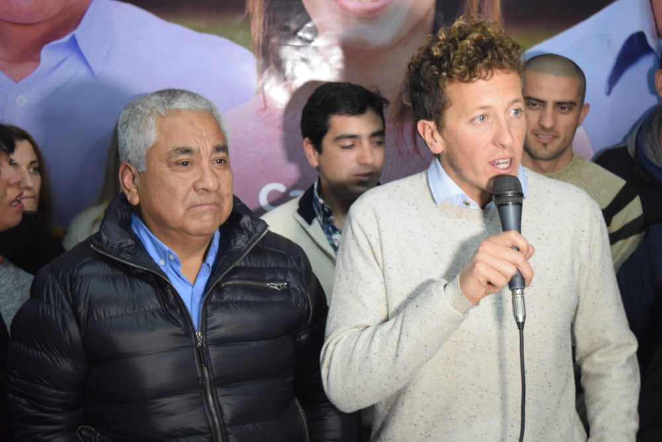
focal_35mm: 57
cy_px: 221
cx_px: 331
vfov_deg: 23.8
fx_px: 1049
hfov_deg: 35.0
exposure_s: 1/100
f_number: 4.8
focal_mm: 38
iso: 3200
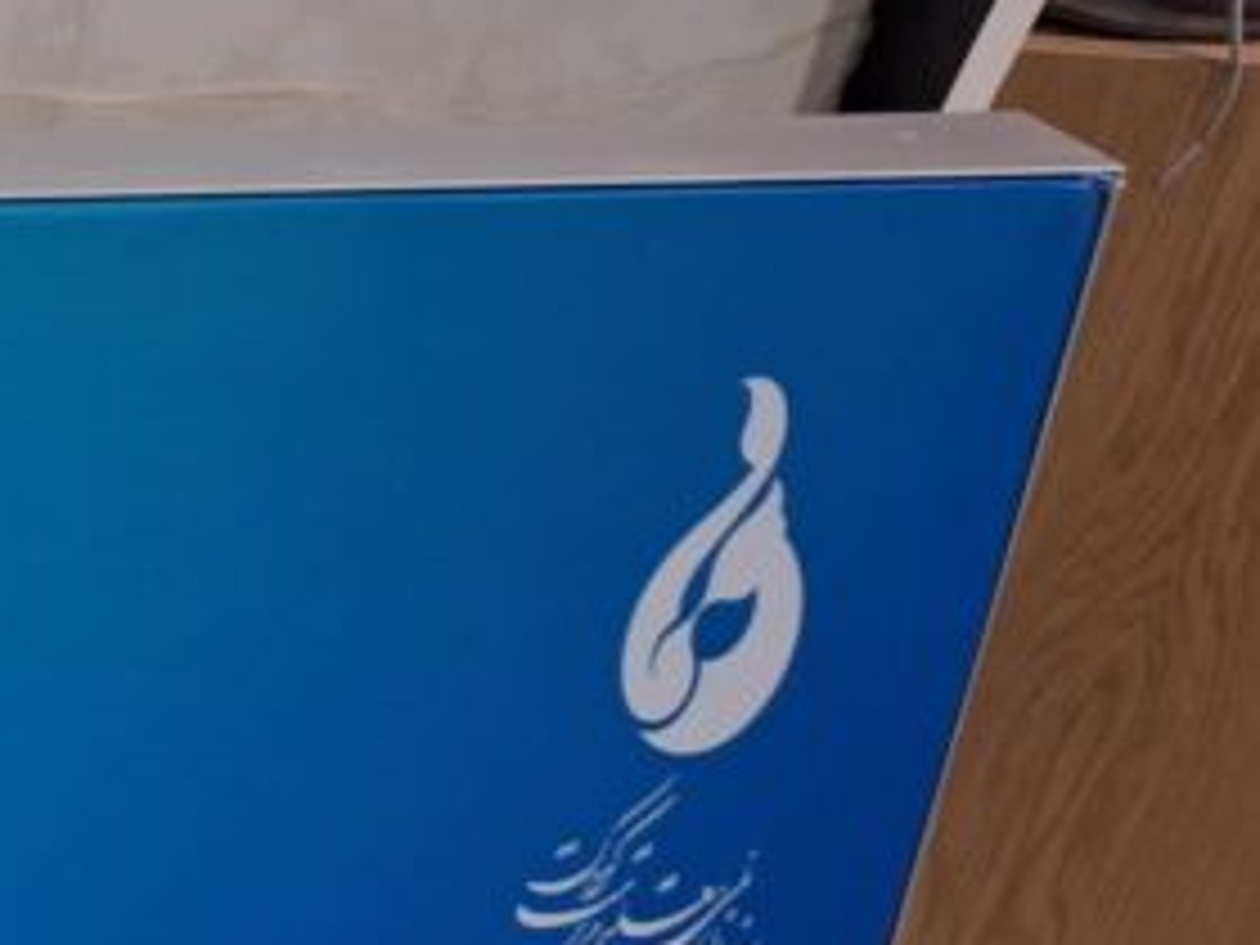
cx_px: -1026
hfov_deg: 18.2
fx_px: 3058
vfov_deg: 17.2
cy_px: 958
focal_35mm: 84
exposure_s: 1/20
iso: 400
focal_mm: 5.54
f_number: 1.8
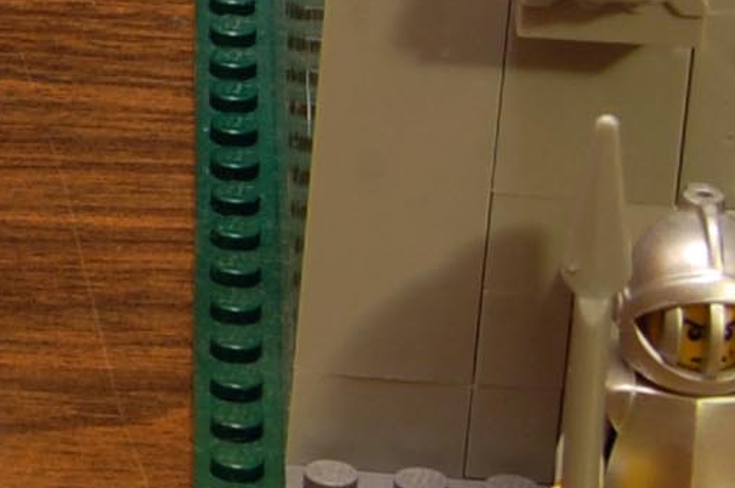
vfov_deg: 4.1
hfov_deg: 5.8
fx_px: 6813
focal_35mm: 334
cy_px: -143
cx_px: -1373
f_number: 14
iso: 200
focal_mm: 38
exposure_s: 8
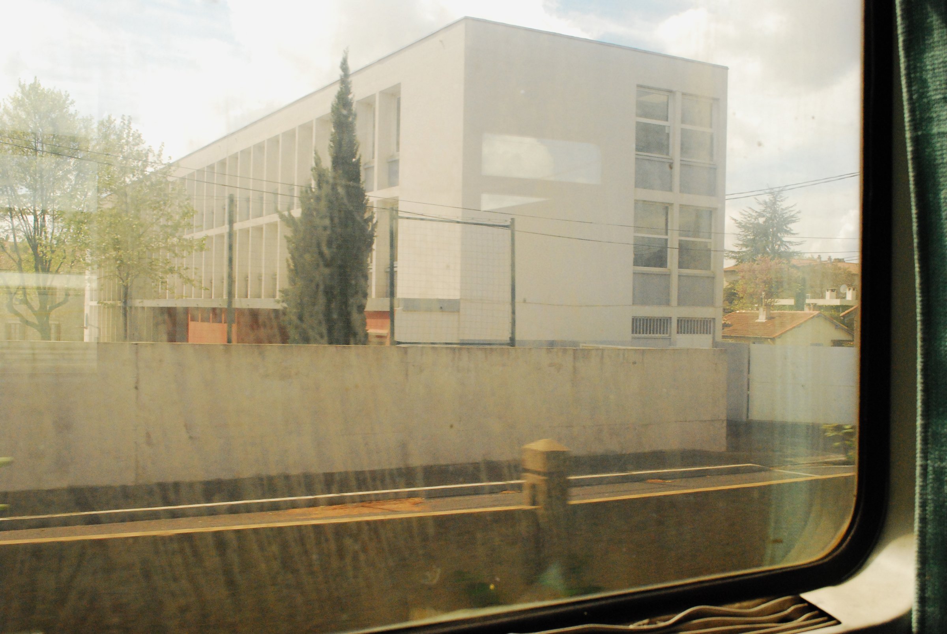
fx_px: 948
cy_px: 317
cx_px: 474
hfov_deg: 53.1
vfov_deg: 37.0
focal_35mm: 36
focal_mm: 24
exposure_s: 1/800
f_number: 10
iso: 1600
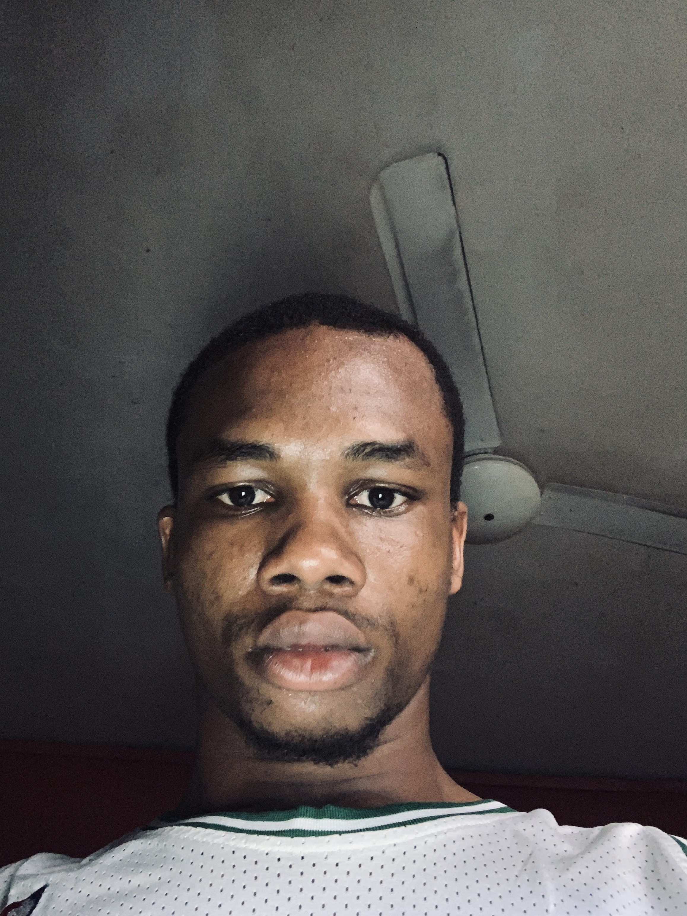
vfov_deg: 56.8
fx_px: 847
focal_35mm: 32
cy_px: 458
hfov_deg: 44.2
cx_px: 344
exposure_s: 1/16
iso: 320
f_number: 2.2
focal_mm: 2.87
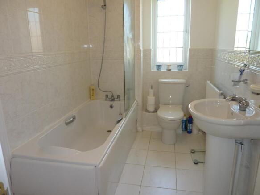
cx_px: 130
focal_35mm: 25
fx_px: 188
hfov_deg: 69.4
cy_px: 98
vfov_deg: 54.9
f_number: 3.3
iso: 100
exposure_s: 1/40
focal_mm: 4.1
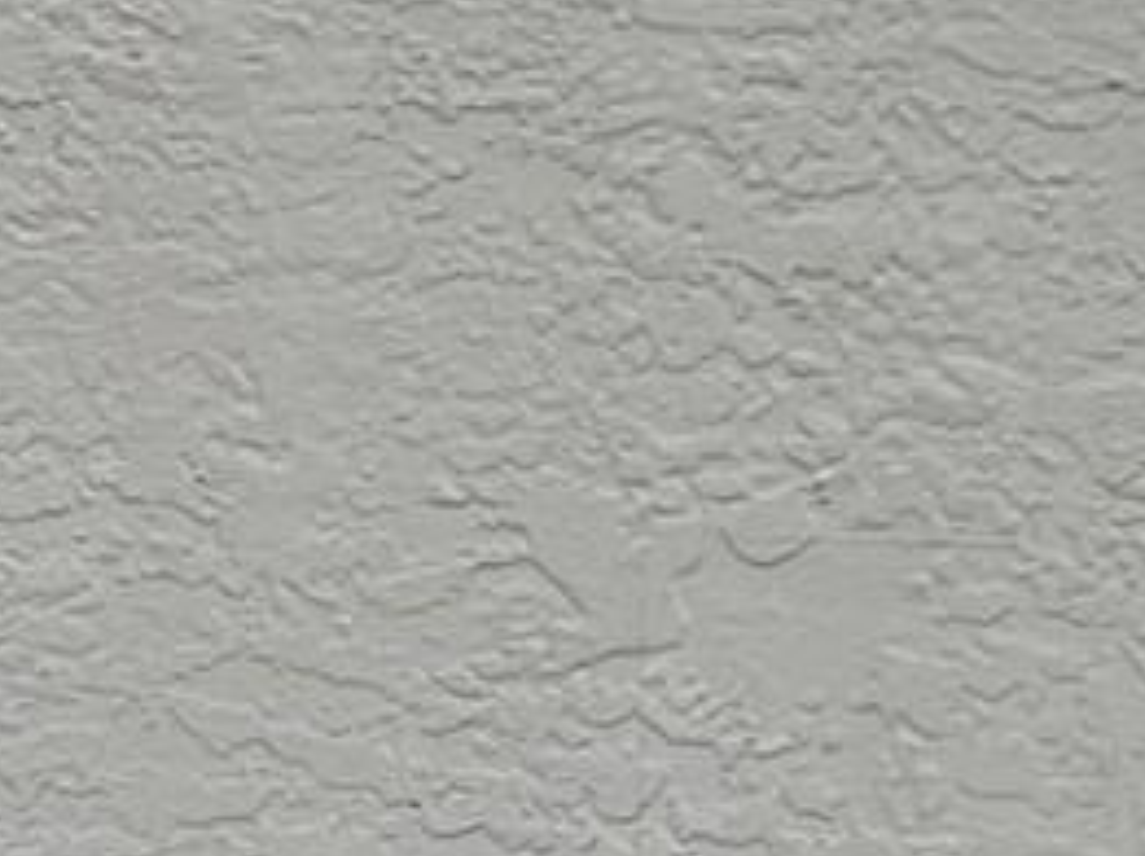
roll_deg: -1.0
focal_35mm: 393
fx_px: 12981
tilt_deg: -3.0
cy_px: -632
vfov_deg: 3.7
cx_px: 2702
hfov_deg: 4.9
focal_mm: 7.5
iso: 20
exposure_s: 1/490
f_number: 2.2
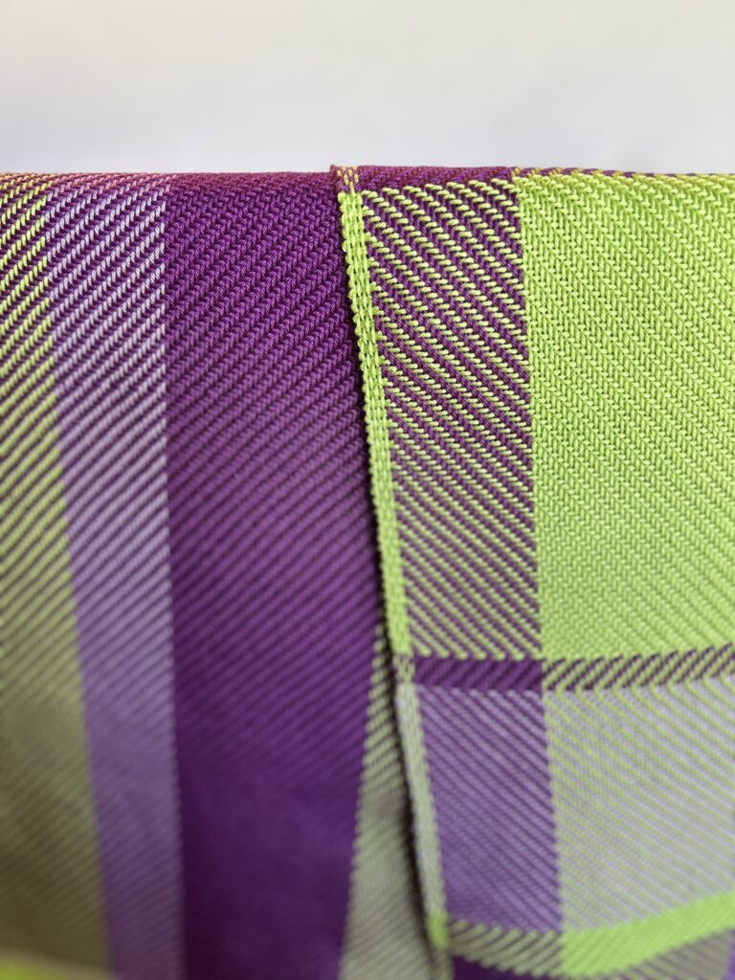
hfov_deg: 53.1
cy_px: 490
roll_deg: -0.6
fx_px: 736
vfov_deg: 67.3
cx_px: 368
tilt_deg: -21.4
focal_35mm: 26
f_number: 1.5
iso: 125
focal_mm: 5.7
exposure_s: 1/116
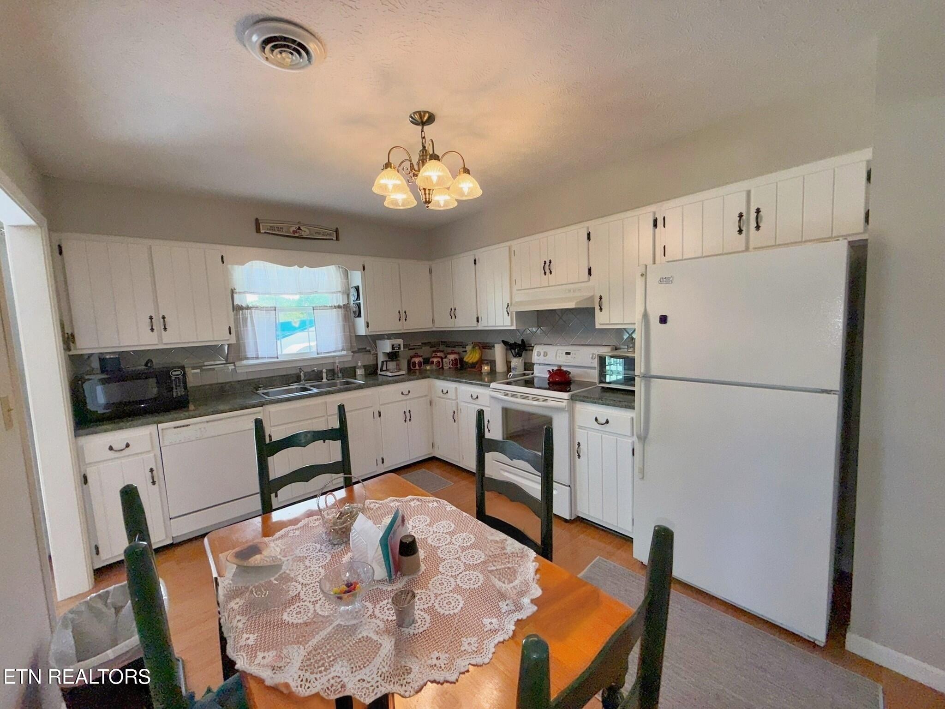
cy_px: 354
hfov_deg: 102.1
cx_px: 472
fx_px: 382
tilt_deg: -5.1
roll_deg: +2.5
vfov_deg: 85.7
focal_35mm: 14
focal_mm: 2.22
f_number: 2.2
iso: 32
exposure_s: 1/122
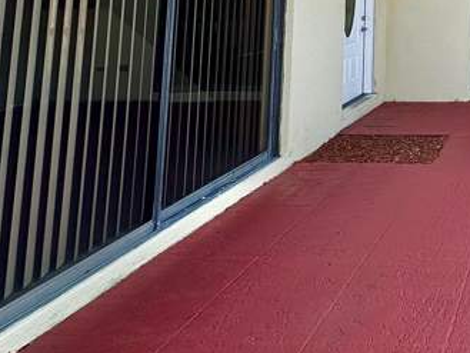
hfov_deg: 41.2
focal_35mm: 34
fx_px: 462
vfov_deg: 34.4
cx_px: 534
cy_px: -60
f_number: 2.2
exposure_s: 1/332
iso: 40
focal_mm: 2.22
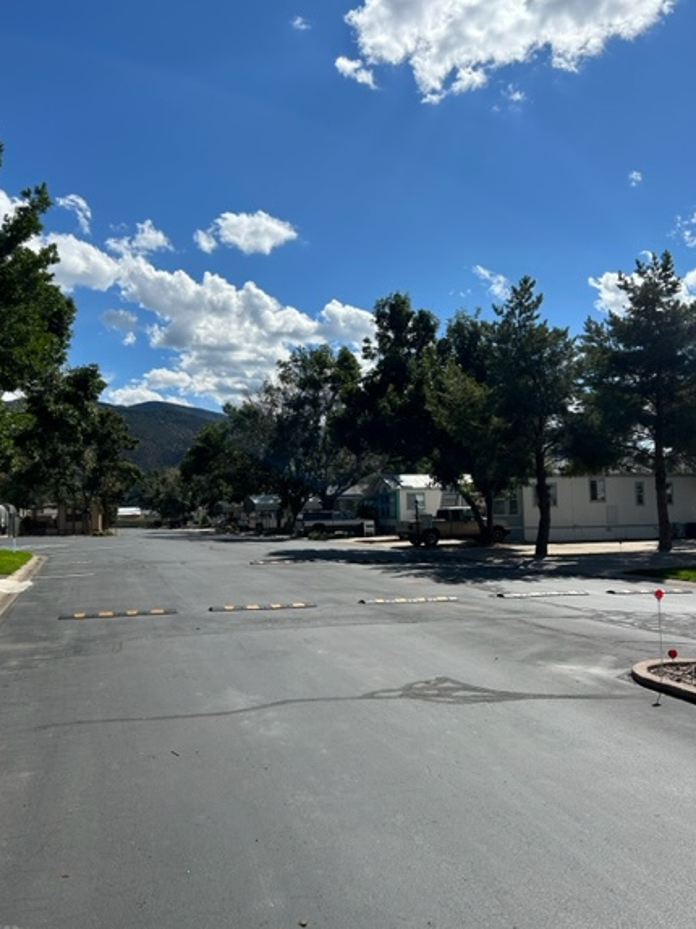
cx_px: 317
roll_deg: +1.6
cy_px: 448
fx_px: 778
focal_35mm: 29
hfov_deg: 48.1
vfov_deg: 61.7
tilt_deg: +4.8
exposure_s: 1/6993
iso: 50
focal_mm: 5.7
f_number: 1.5
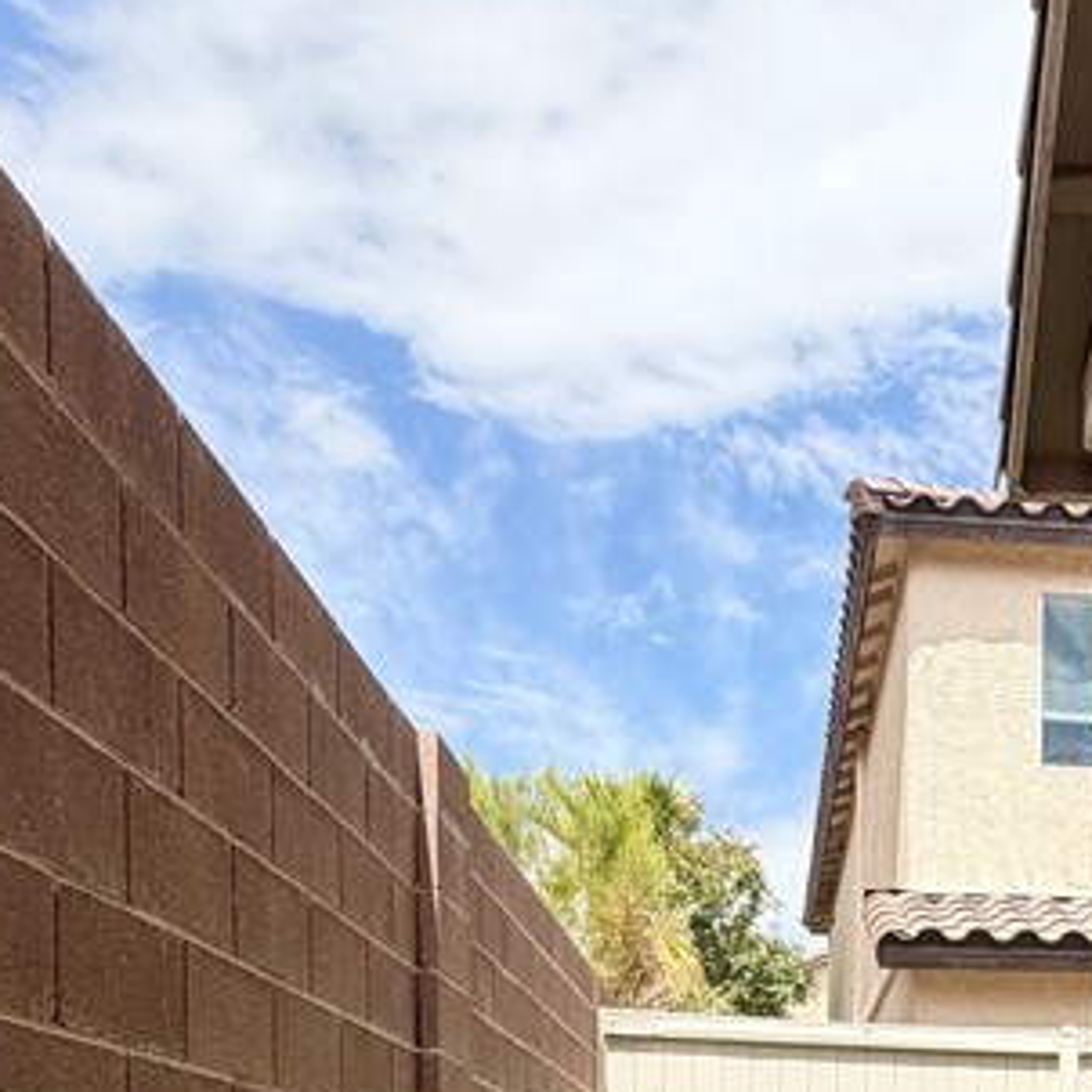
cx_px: 937
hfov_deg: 37.9
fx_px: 1499
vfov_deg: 32.8
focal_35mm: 42
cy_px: 1316
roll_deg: +0.3
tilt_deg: -3.3
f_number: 2.2
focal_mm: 2.22
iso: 32
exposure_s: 1/770
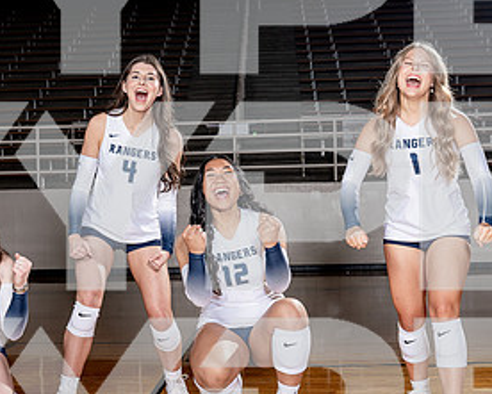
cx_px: 171
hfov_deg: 25.9
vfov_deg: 21.0
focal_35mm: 73
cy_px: 197
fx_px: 1063
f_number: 8
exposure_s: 1/250
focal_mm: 37
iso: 100
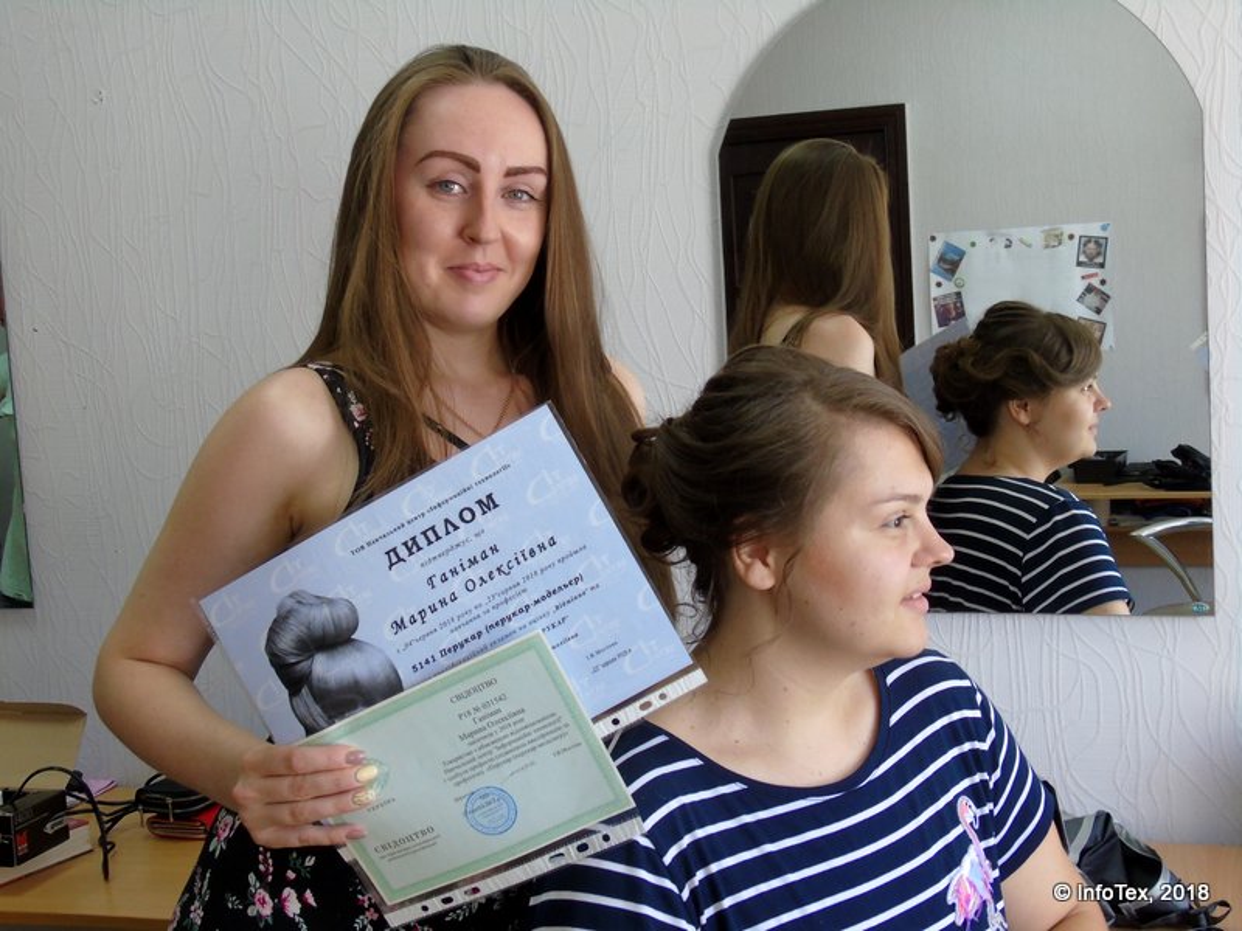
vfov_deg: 31.5
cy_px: 466
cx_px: 621
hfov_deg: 41.2
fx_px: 1650
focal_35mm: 46
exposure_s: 1/30
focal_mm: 8.2
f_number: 4.1
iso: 200
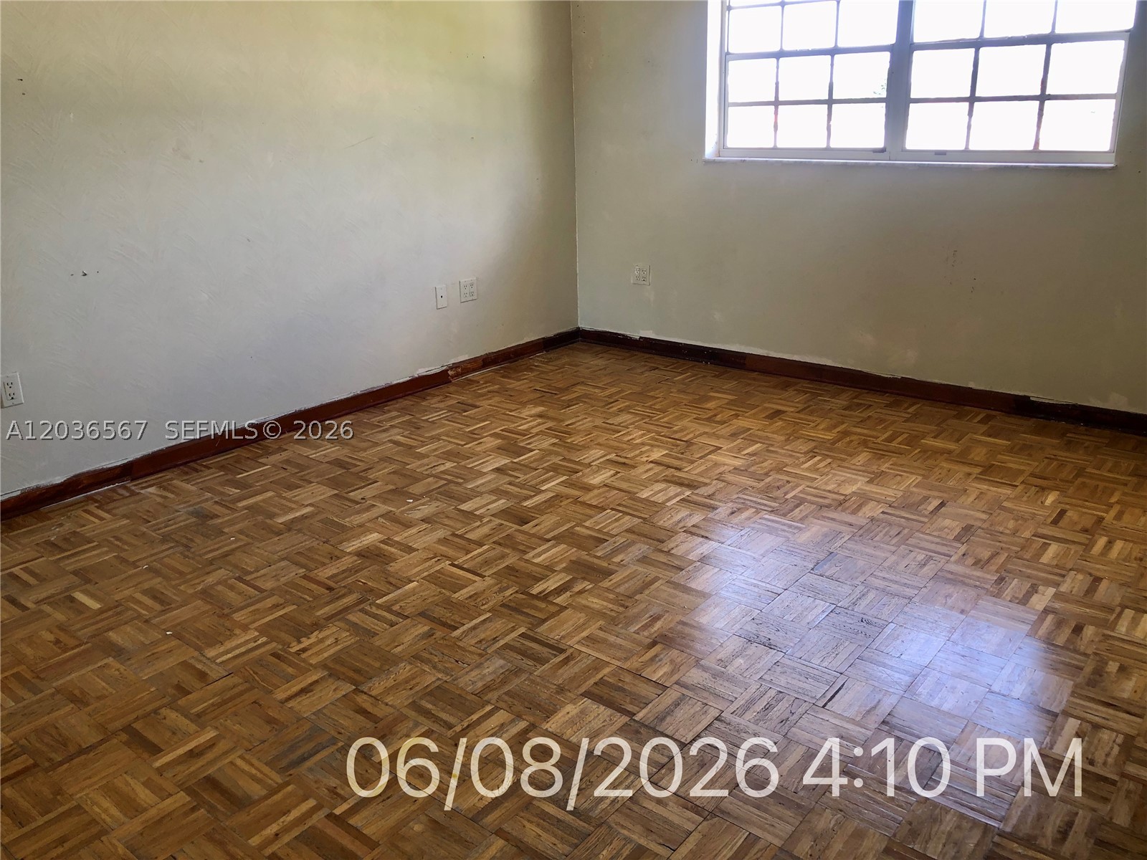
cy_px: 430
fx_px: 928
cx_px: 574
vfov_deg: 49.7
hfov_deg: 63.4
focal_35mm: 28
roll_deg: +2.6
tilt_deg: -18.7
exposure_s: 1/27
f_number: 1.8
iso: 20
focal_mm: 3.99
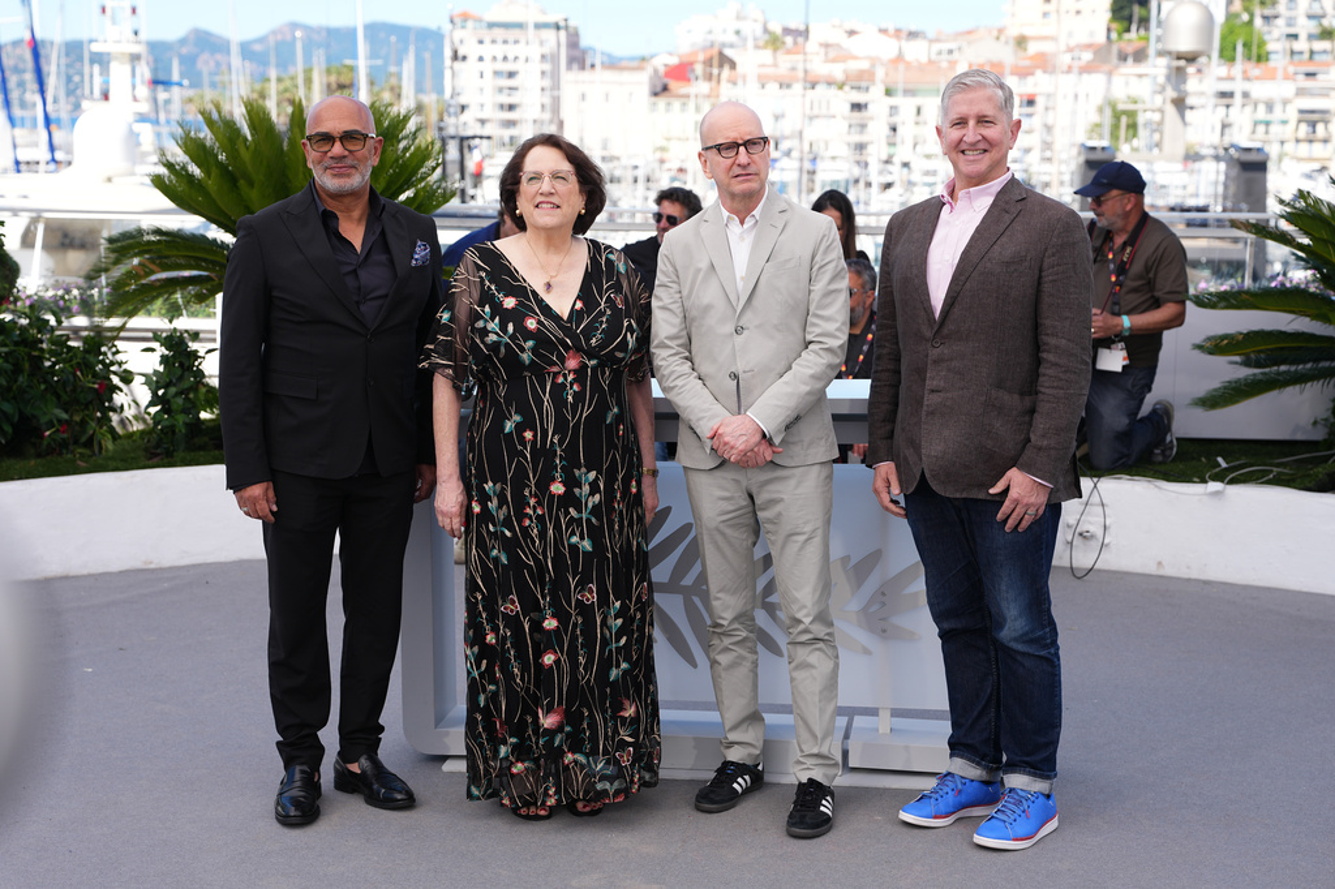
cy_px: 444
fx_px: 2298
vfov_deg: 21.9
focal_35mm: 62
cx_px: 668
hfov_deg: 32.4
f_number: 4
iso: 200
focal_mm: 62
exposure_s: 1/800
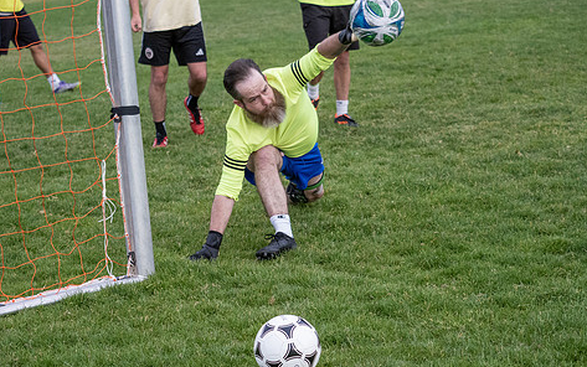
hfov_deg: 20.0
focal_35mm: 104
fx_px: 1664
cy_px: 234
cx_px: 244
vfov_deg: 12.6
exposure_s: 1/800
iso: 1250
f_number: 2.8
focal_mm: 40
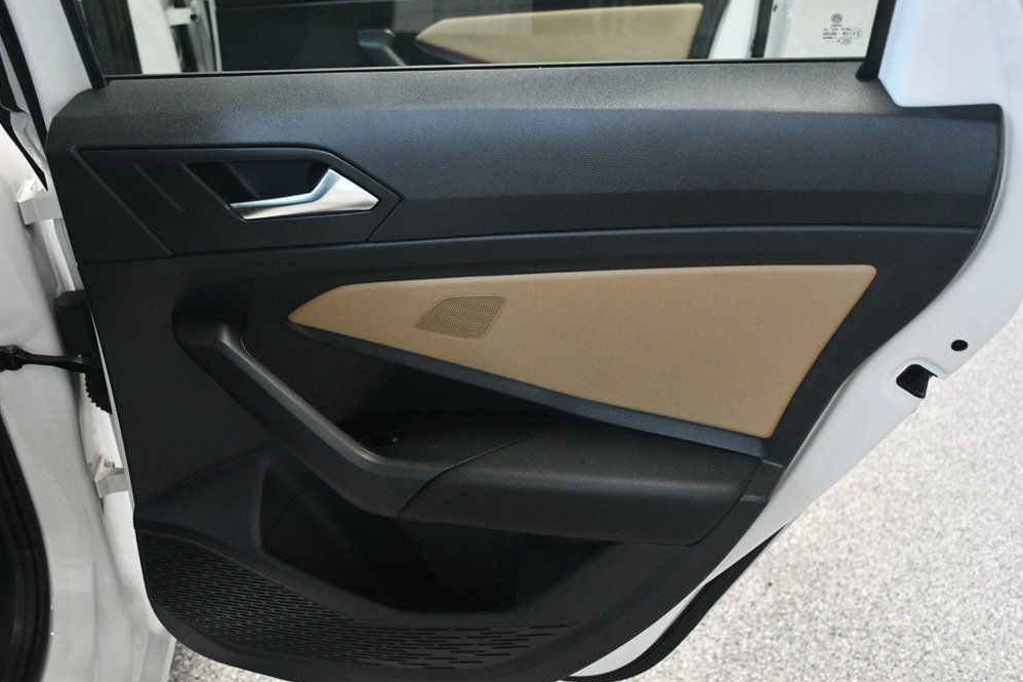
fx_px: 1136
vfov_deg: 33.4
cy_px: 337
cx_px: 518
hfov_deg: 48.5
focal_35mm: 40
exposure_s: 1/100
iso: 3200
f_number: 3.8
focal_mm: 26
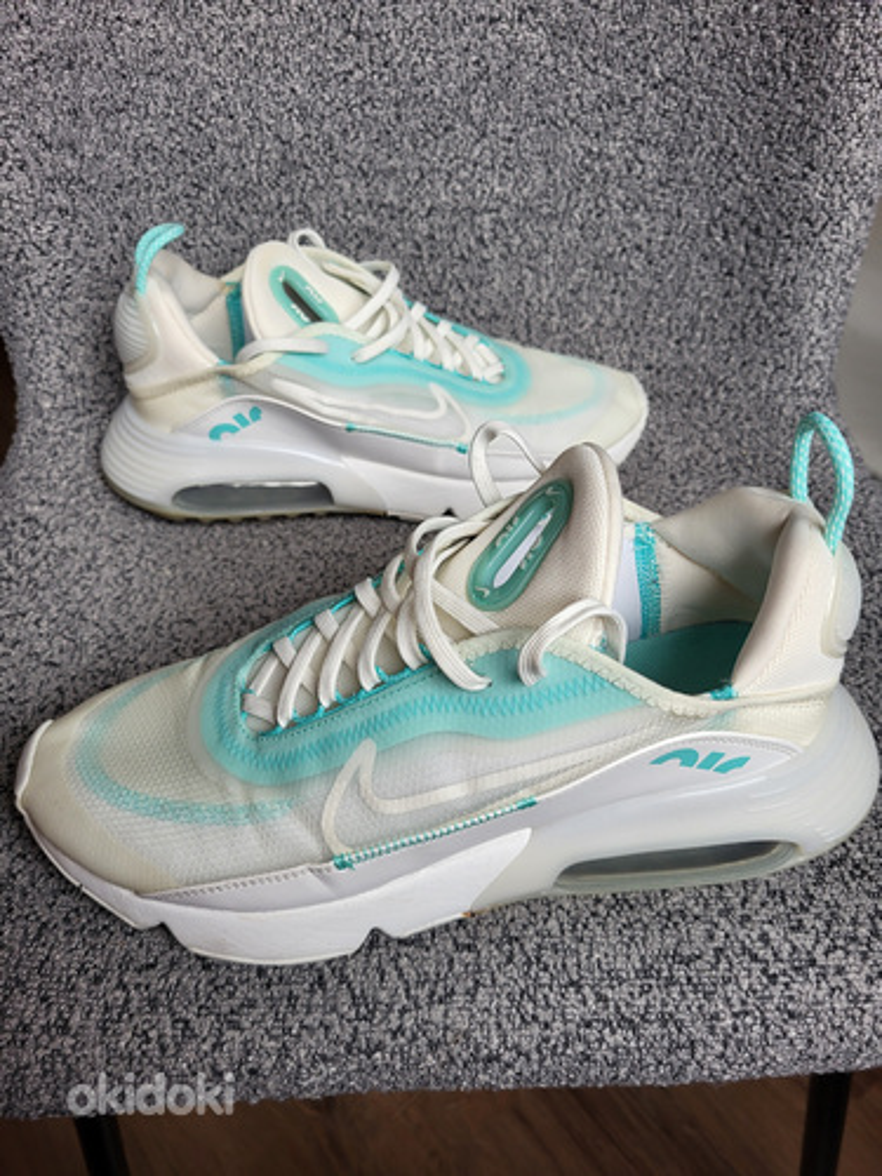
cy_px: 588
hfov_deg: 53.1
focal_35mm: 26
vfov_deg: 67.3
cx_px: 441
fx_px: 883
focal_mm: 5.4
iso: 125
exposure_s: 1/100
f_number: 1.8
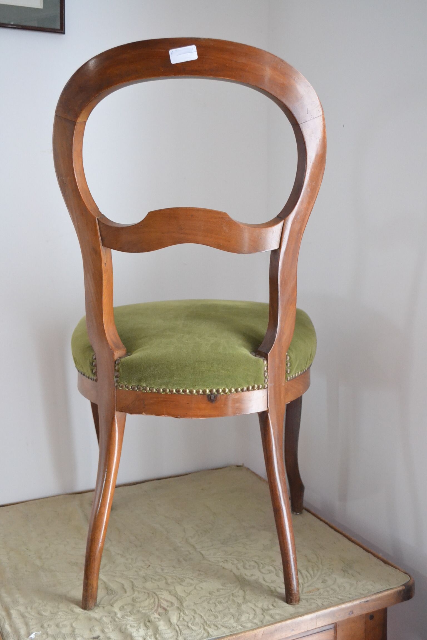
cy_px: 320
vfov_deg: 49.6
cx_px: 214
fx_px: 694
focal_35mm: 39
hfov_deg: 34.2
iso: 3200
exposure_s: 1/100
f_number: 4.2
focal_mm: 26
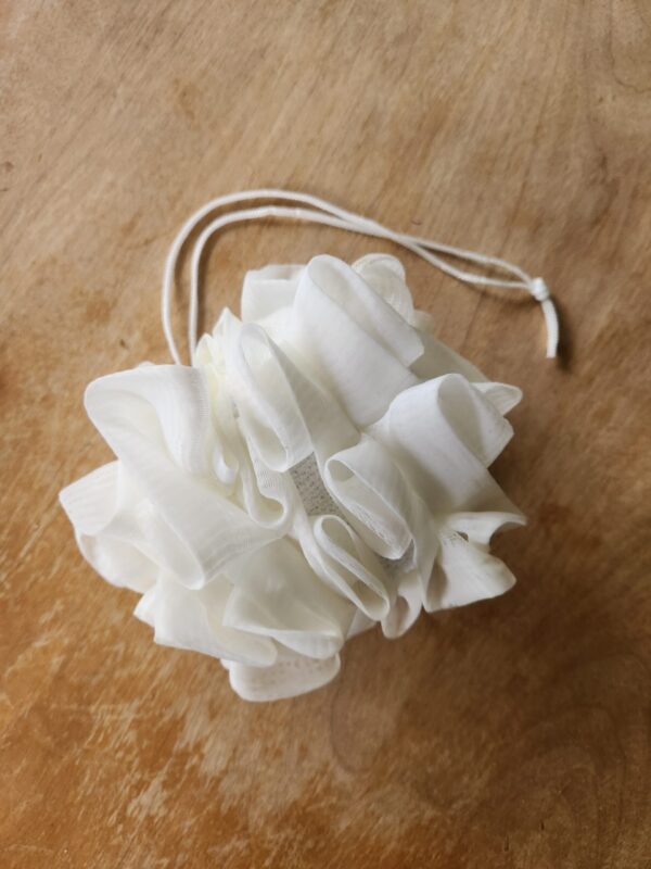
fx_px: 577
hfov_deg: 58.9
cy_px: 434
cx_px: 326
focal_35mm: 23
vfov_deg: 73.9
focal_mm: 5.4
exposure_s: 1/100
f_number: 1.8
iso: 200
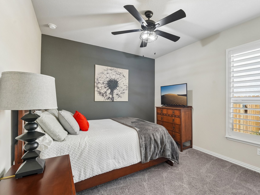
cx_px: 146
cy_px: 99
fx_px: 120
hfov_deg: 94.0
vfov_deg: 78.1
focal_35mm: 16
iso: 400
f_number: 8
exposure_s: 1/15
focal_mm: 14
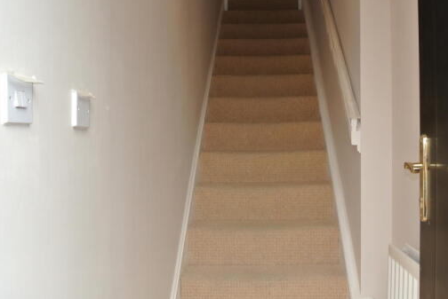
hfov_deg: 54.2
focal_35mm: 35
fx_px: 436
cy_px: 141
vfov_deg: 37.9
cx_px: 258
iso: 200
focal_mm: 10
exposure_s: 1/60
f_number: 7.1
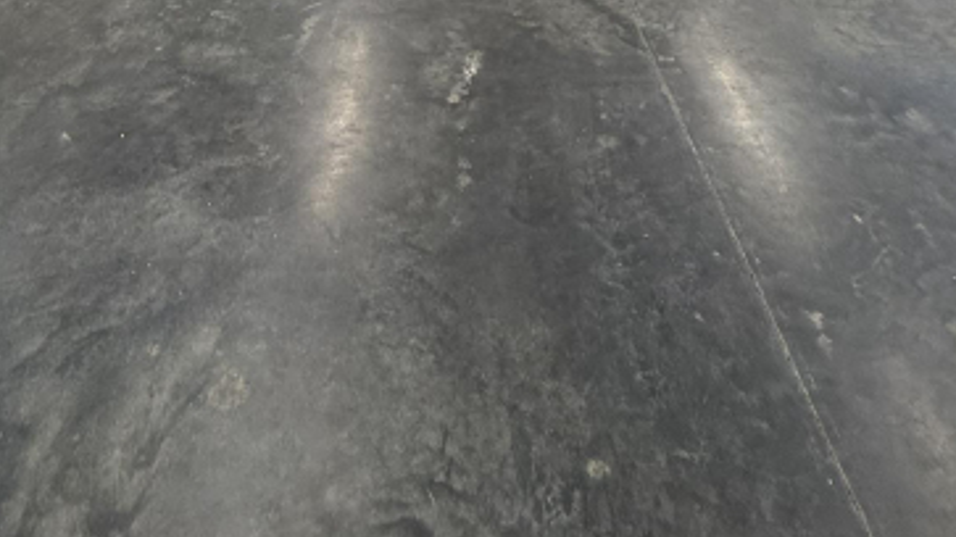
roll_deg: +2.0
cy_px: -307
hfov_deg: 67.9
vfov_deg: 26.6
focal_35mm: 28
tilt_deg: -5.8
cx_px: 448
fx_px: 710
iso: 160
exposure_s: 1/120
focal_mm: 2.22
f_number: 2.2
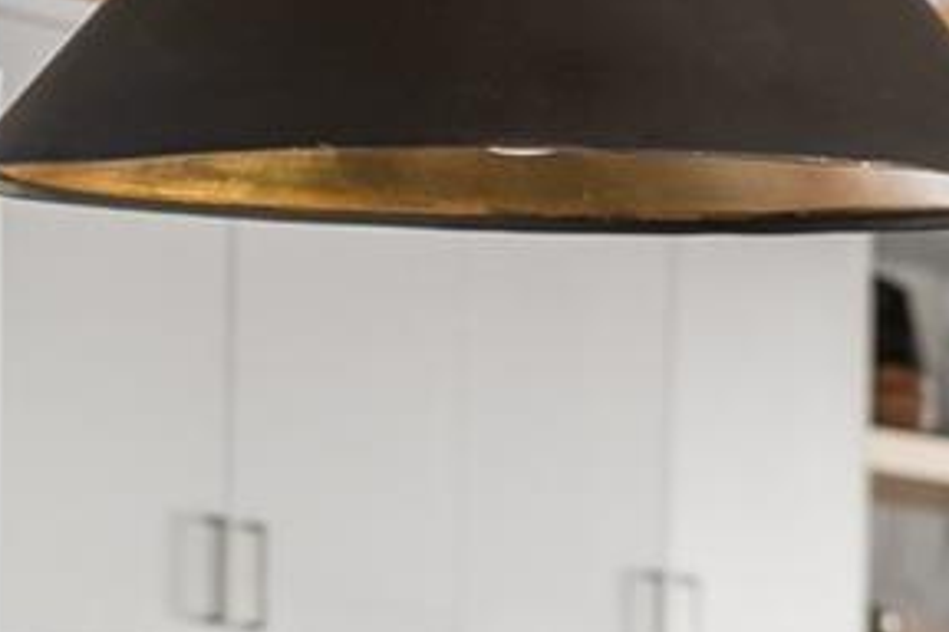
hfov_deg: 7.4
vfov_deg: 4.9
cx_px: 478
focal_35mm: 278
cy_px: 1142
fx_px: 7328
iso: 125
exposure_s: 1/40
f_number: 1.8
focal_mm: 50
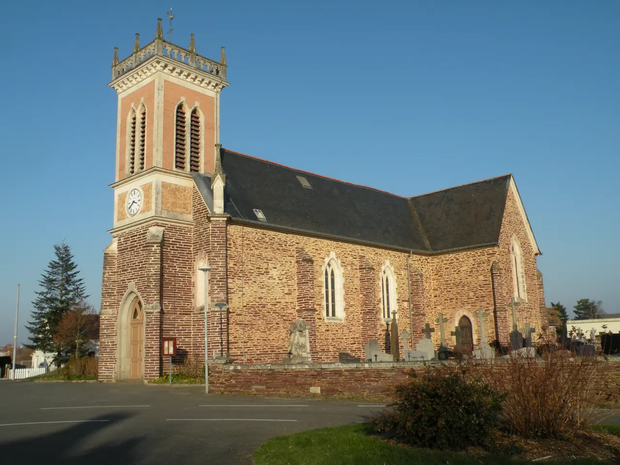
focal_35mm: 33
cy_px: 232
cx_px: 310
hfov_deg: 55.4
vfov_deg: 42.9
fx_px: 591
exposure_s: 1/248
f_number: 7.1
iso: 64
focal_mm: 5.8
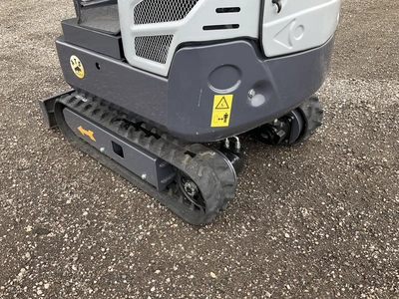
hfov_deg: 61.7
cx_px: 200
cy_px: 150
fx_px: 334
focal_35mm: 29
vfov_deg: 48.2
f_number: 1.8
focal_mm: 3
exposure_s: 1/122
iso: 20
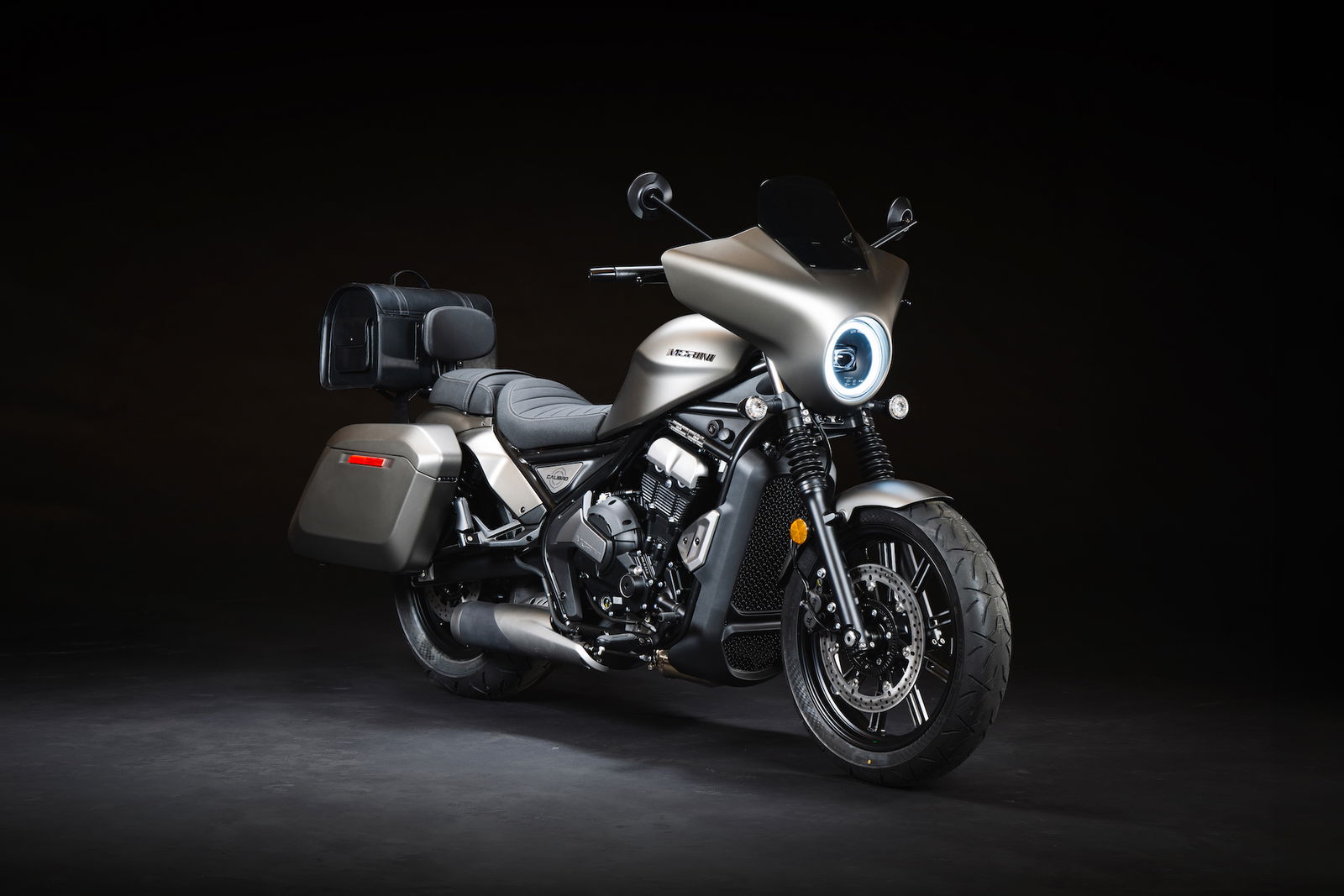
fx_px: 3323
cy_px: 448
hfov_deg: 22.9
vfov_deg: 15.4
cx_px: 672
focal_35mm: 89
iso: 100
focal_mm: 89
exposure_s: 1/2.5
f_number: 10
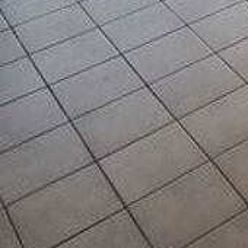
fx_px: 729
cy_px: -263
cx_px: 496
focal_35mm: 90
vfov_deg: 15.2
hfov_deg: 15.4
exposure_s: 1/50
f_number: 2.2
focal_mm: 1.74
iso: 100
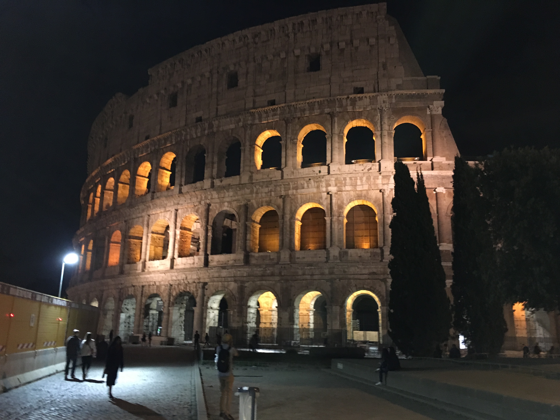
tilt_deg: +13.9
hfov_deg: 61.7
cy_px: 210
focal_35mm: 29
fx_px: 469
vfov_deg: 48.2
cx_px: 280
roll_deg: -1.5
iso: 400
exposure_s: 1/17
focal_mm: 4.15
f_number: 2.2
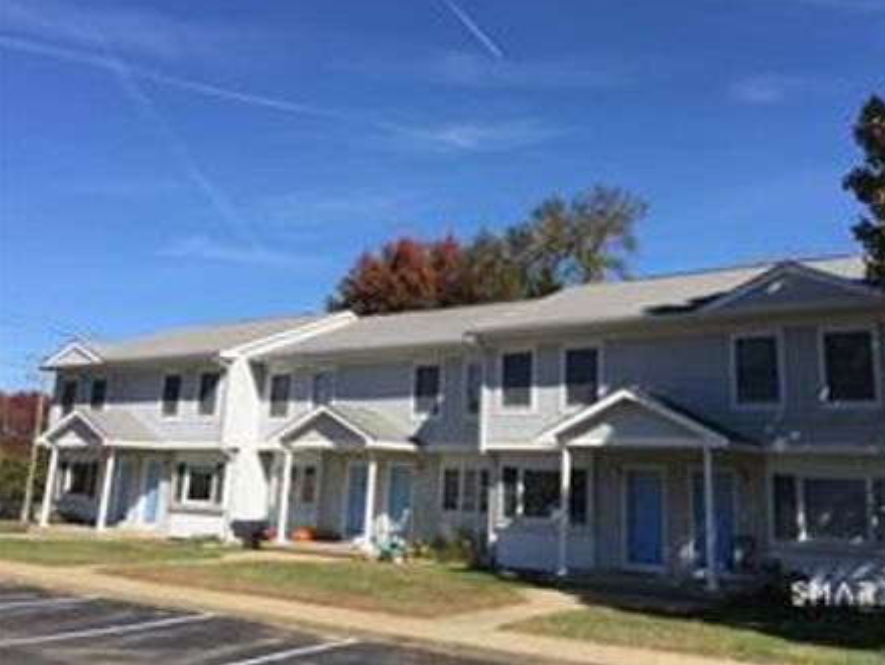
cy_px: 291
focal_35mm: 33
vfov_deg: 42.9
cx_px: 498
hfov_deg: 55.2
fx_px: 844
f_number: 2.2
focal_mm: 4.15
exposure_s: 1/1980
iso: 32
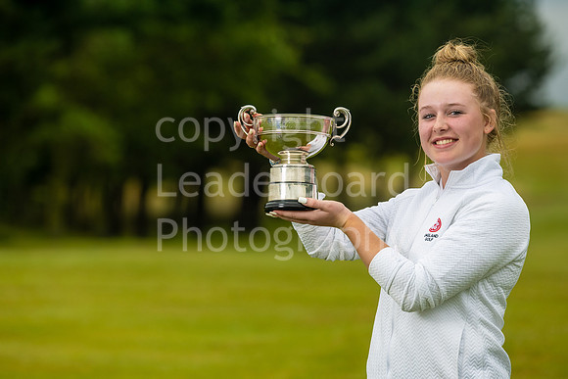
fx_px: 4734
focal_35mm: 300
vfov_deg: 4.6
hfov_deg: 6.9
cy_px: 190
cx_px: 284
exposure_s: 1/200
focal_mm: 300
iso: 320
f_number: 7.1
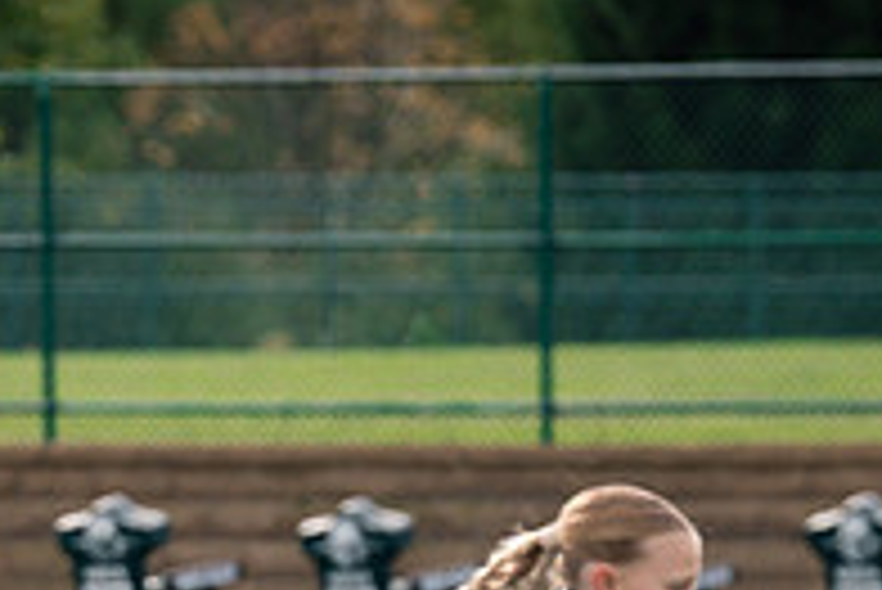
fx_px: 22041
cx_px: 378
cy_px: 866
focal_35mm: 899
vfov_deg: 1.5
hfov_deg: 2.3
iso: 250
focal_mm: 194
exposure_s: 1/1000
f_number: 4
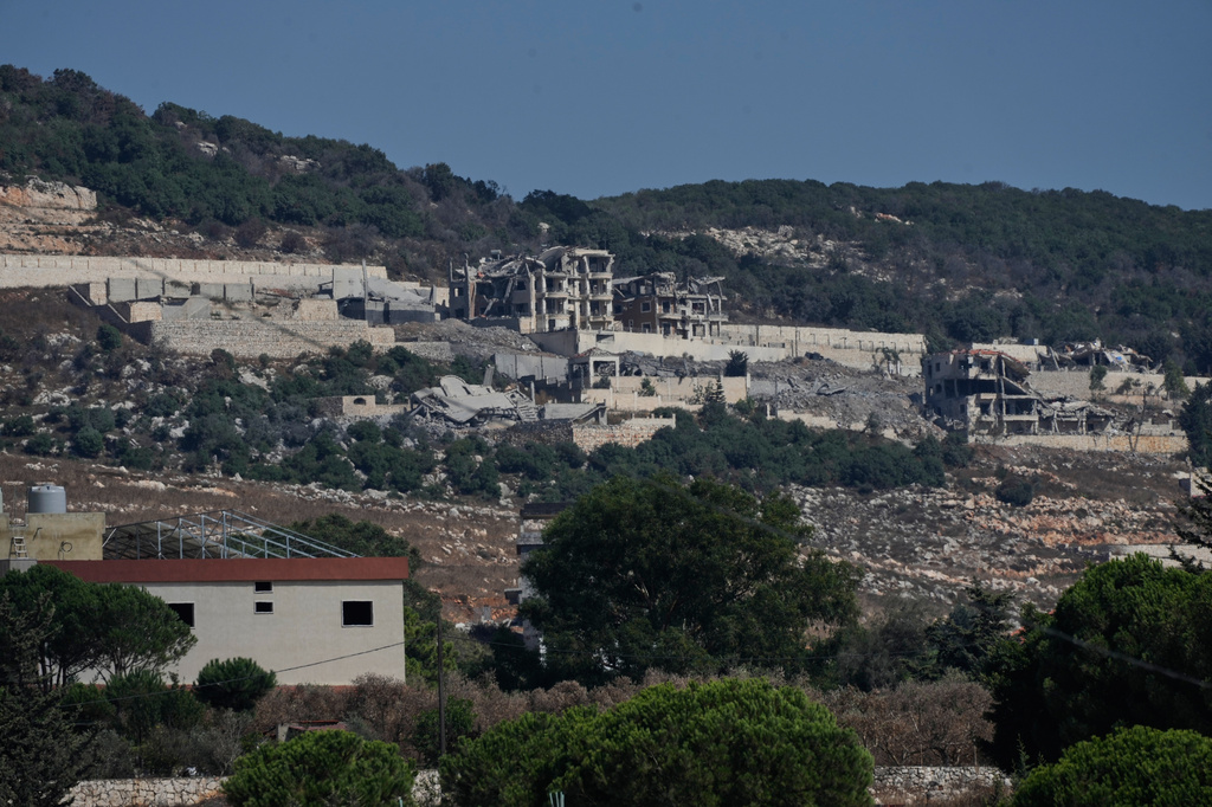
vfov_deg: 3.4
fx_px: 13462
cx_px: 606
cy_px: 404
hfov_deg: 5.2
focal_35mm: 400
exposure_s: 1/800
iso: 250
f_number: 14
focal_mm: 400
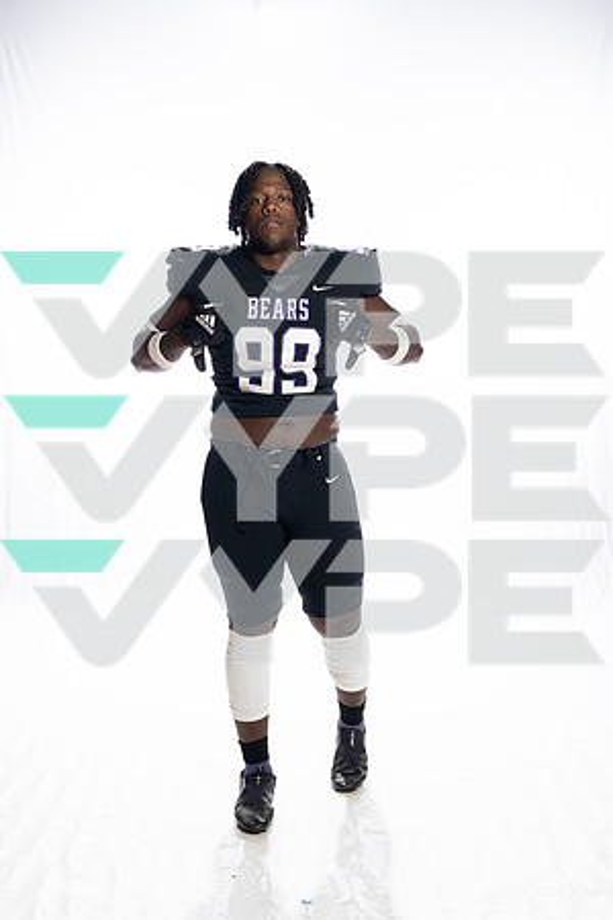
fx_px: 1277
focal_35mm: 50
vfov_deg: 39.6
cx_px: 306
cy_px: 460
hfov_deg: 27.0
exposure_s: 1/250
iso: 800
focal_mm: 50
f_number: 8
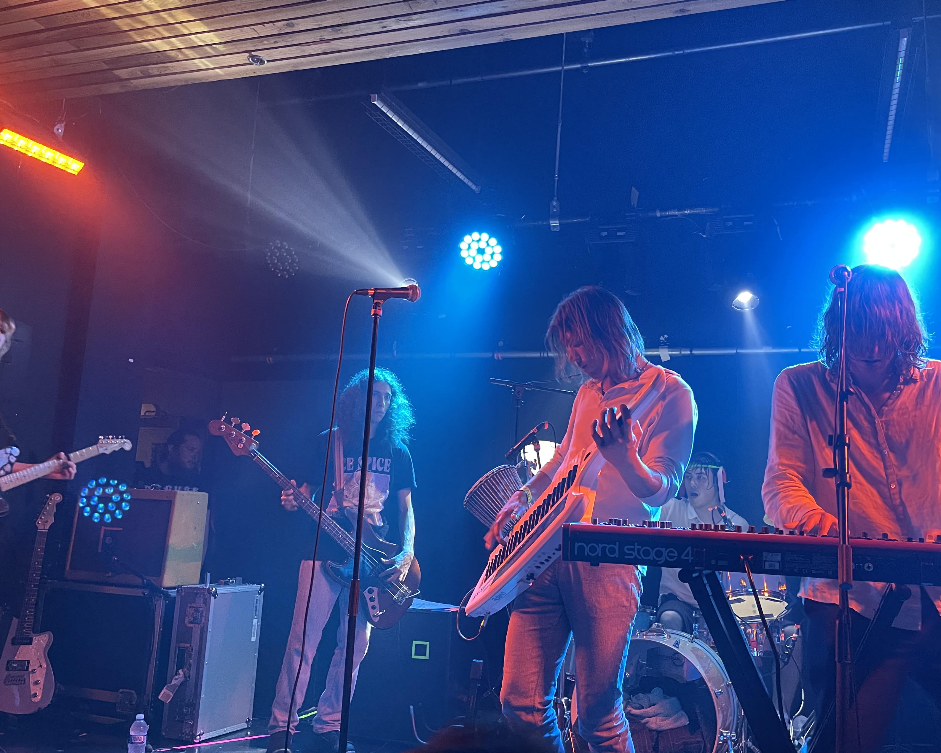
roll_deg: -2.8
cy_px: 368
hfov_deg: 57.1
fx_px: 863
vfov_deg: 47.1
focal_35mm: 31
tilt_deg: +8.6
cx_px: 504
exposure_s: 1/39
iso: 500
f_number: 1.6
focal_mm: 5.1
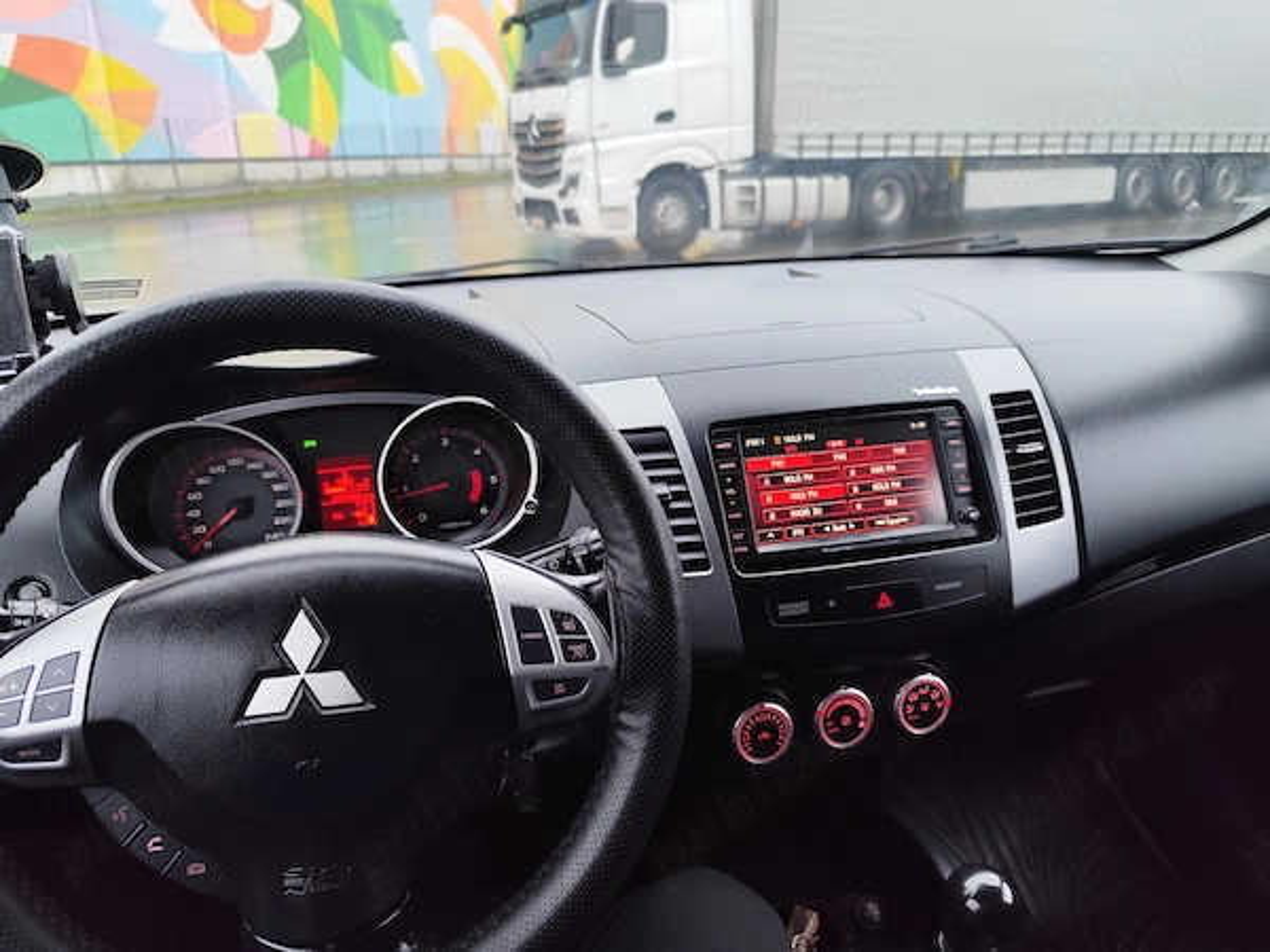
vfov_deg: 58.9
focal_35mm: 23
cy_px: 476
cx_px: 635
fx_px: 844
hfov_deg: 73.9
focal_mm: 6.19
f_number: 1.65
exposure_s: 1/33.3
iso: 320
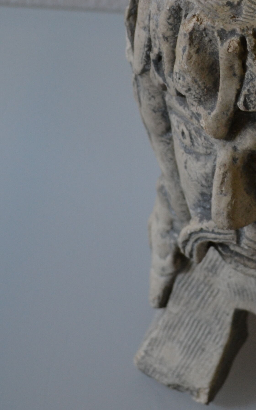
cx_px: 248
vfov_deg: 20.0
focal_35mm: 102
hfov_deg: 12.7
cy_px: 50
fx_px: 1139
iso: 400
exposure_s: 1/30
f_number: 4.2
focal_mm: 26
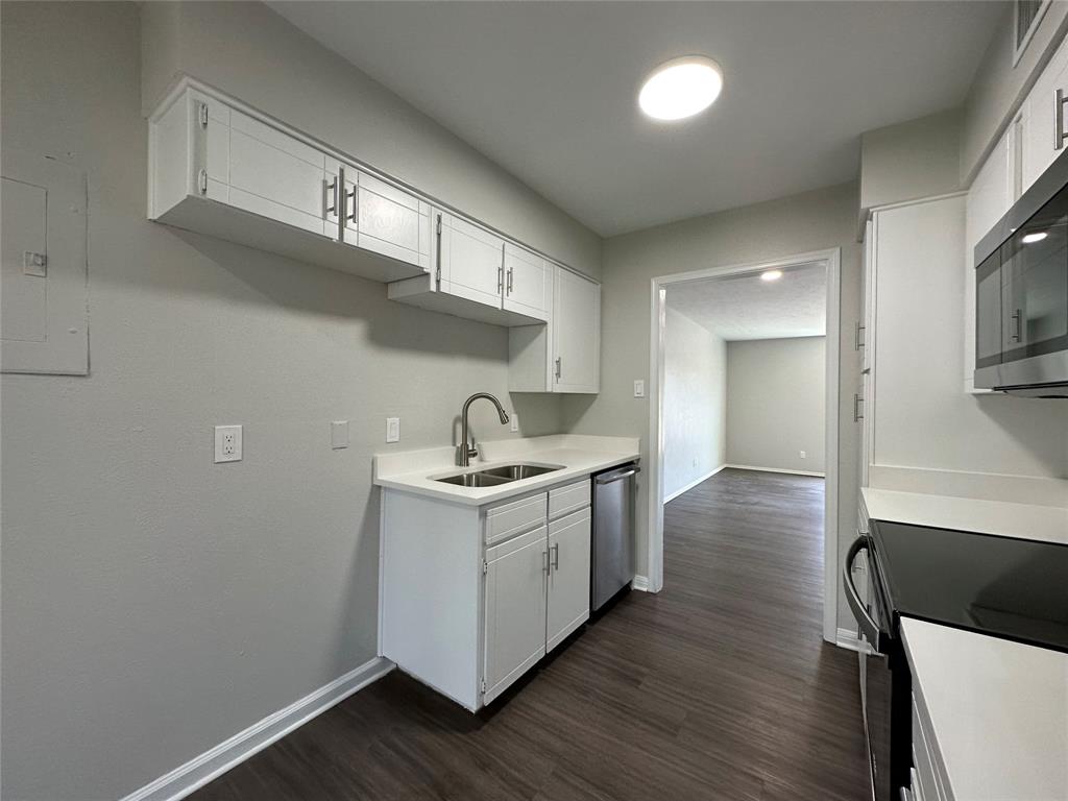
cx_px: 534
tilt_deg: -0.4
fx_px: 432
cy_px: 400
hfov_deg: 102.1
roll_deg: -0.9
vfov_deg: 85.7
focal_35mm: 14
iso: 160
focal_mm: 2.22
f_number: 2.2
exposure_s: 1/120
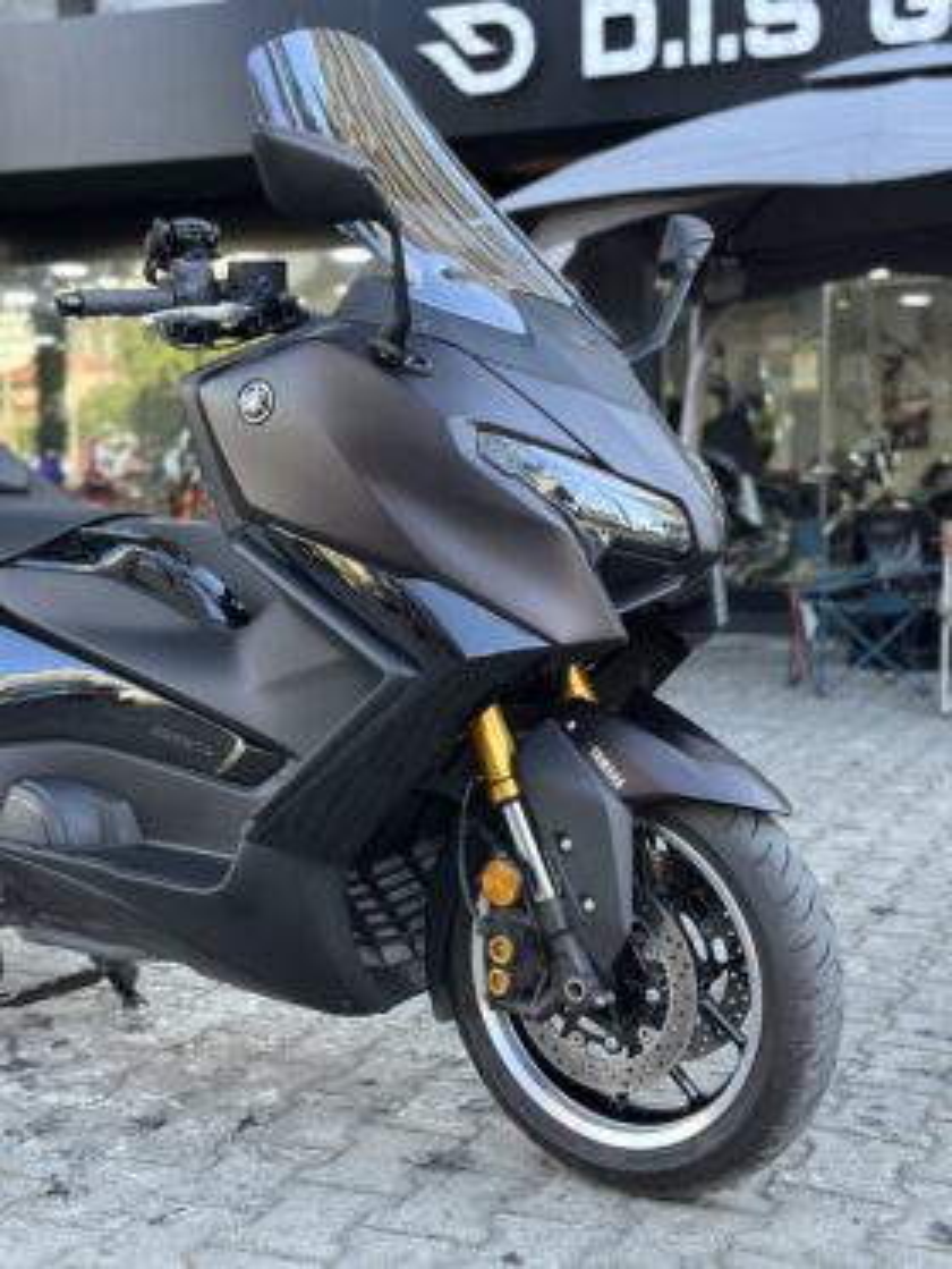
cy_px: 634
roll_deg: +0.0
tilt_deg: -3.7
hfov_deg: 30.3
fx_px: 1759
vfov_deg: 39.6
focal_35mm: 48
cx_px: 476
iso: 125
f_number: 1.78
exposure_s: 1/172
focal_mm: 6.86
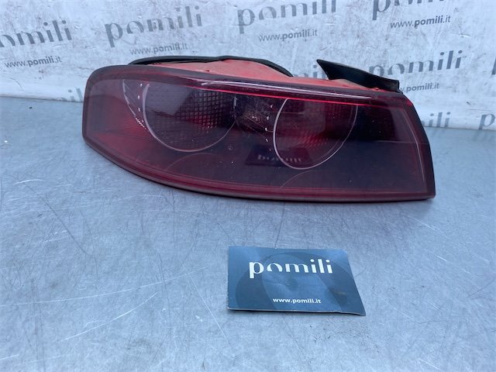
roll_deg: -6.0
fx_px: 373
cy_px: 186
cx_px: 248
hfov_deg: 67.3
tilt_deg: -32.9
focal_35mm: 26
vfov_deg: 53.1
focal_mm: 4.25
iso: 32
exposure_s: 1/454
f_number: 1.8
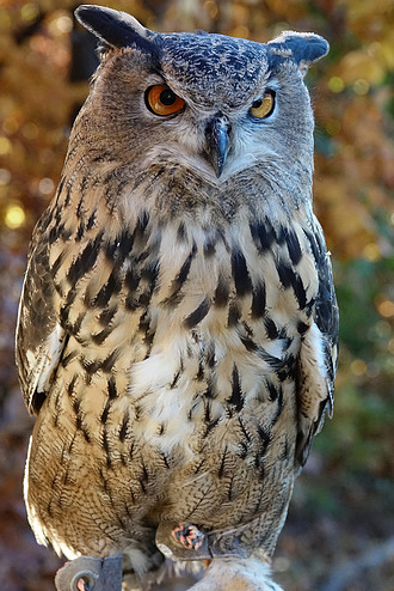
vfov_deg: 15.2
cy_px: 292
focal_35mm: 135
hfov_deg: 10.2
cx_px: 186
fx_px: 2213
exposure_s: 1/800
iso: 1600
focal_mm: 42.08
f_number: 4
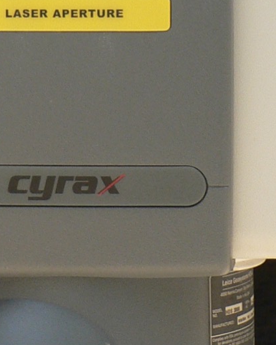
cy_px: -91
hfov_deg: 4.8
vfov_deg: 6.0
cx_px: 67
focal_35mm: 321
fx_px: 3279
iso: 100
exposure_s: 1/200
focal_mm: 13.4
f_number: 4
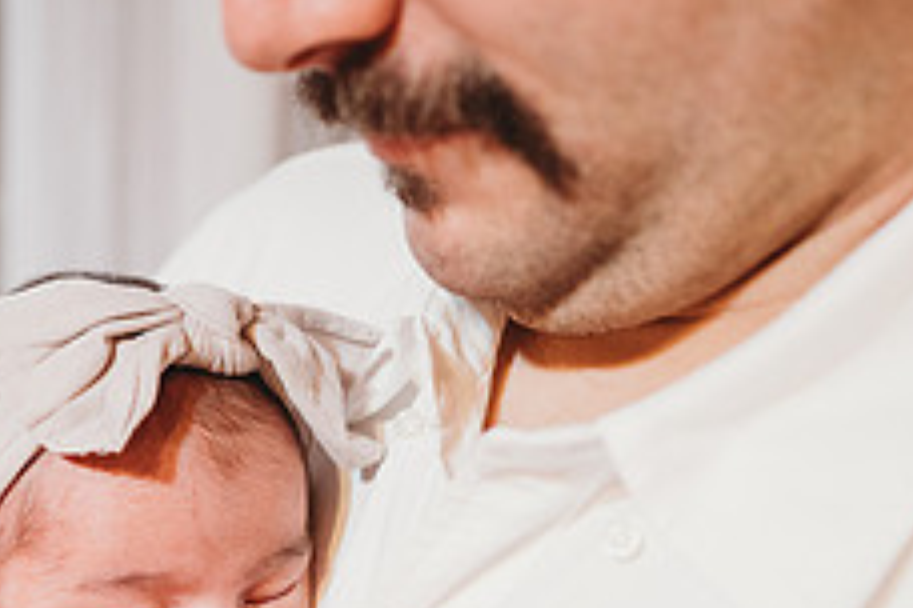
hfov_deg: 31.5
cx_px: 104
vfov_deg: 20.7
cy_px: 734
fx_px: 1547
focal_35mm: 61
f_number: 1.8
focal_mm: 24
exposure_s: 1/160
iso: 1600
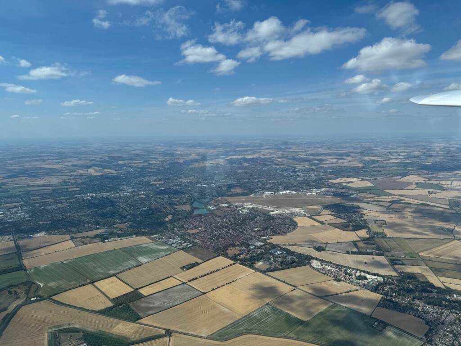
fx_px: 320
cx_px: 230
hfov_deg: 71.6
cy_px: 173
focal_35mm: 24
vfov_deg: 56.8
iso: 80
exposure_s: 1/7092
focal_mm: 6.76
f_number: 1.78
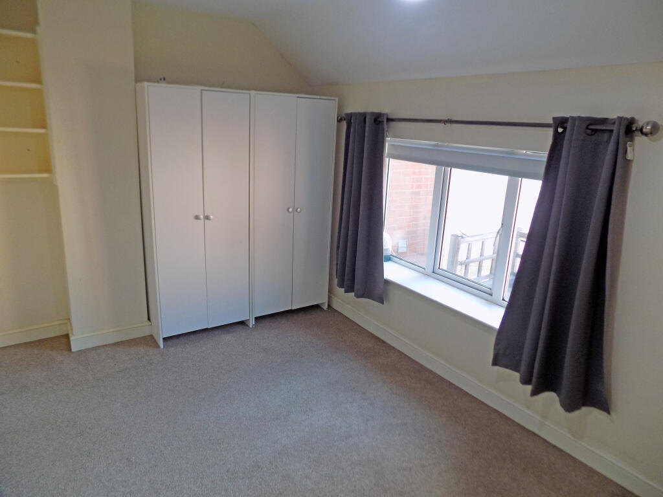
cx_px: 332
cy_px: 248
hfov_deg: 73.9
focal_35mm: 23
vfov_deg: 58.9
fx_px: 441
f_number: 3.1
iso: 80
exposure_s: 1/30
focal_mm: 4
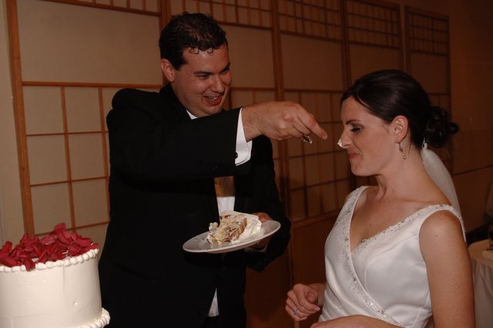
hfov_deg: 43.7
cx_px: 246
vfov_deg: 29.8
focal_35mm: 45
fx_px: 615
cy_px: 164
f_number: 5.6
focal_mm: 30
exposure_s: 1/50
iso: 400
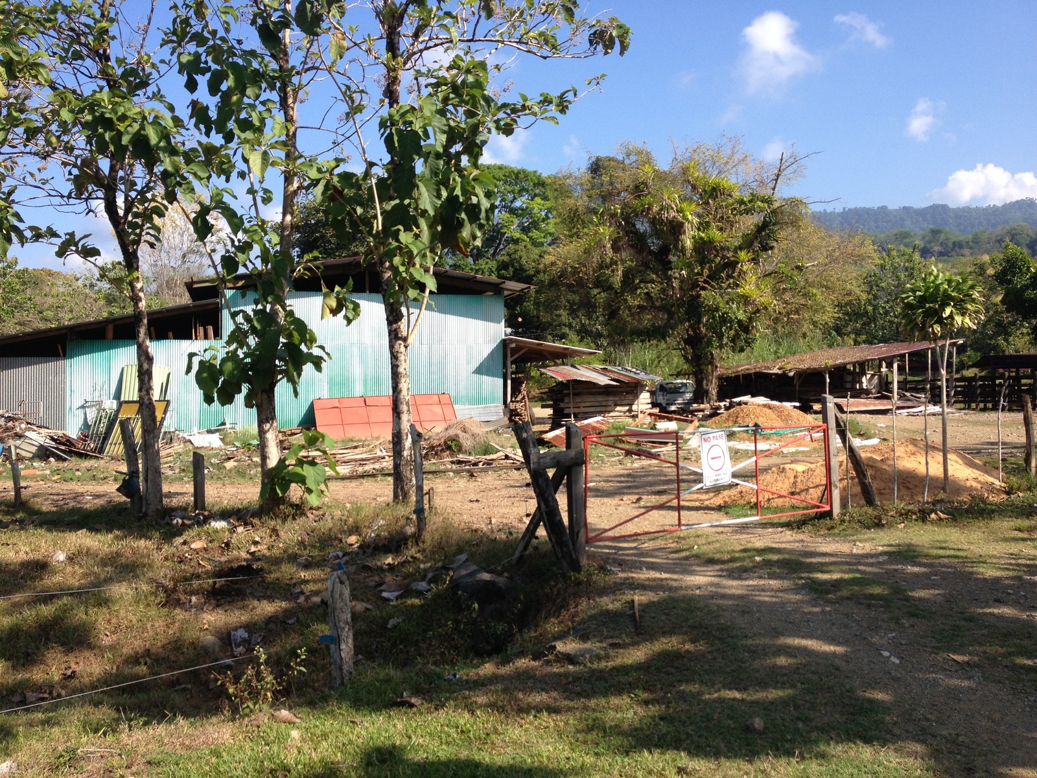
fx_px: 1049
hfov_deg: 52.6
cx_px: 518
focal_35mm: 35
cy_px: 389
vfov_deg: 40.7
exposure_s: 1/951
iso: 50
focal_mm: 4.28
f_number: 2.4
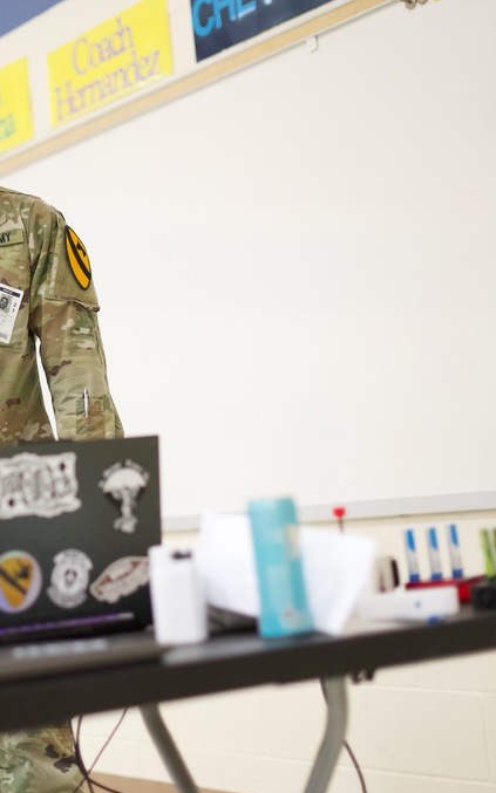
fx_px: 1666
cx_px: 19
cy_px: 398
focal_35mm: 77
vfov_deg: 26.8
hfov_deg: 16.6
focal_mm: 50
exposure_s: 1/640
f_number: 1.8
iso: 2000
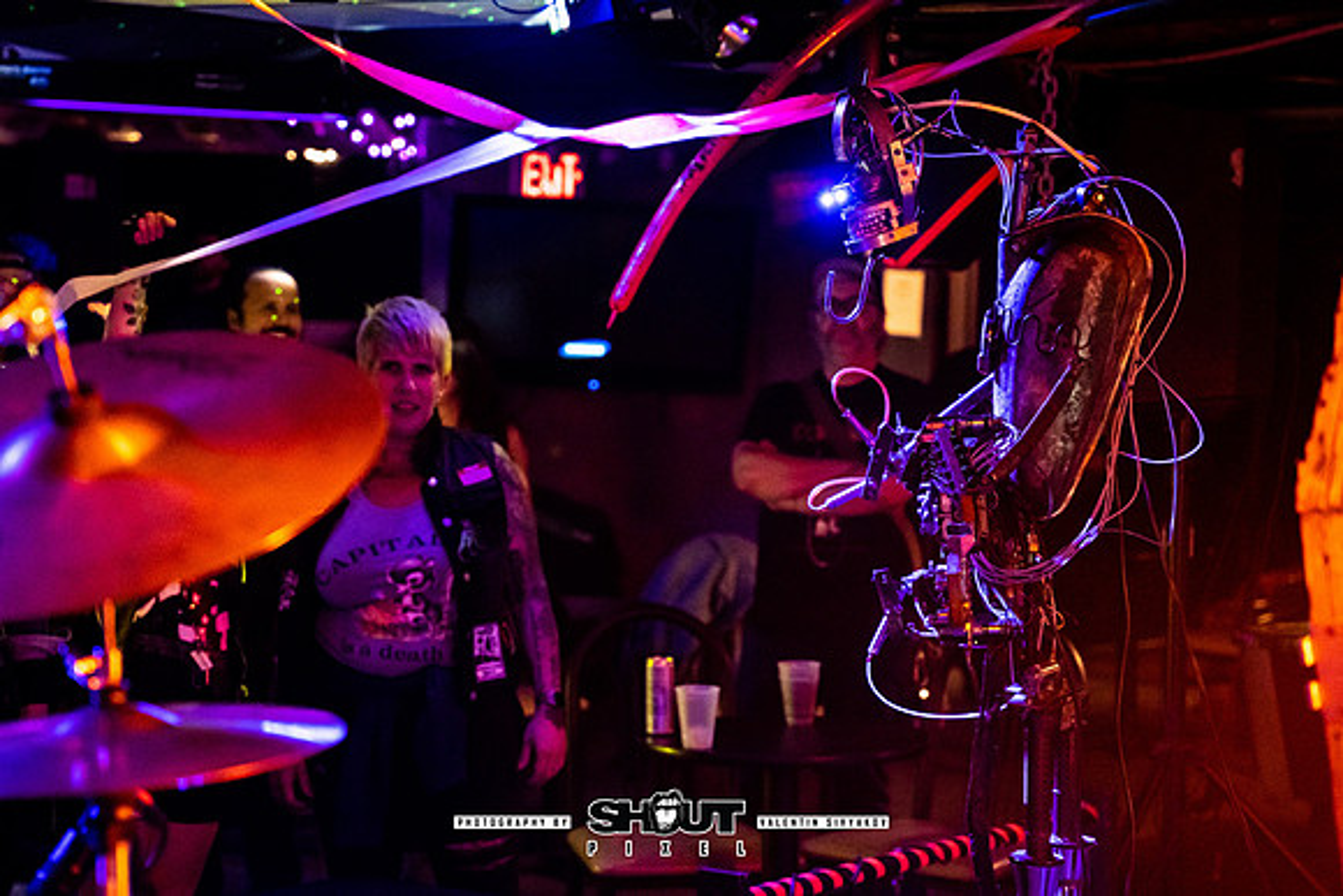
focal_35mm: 85
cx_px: 611
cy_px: 421
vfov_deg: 16.1
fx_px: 3163
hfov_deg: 24.0
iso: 3200
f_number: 2.8
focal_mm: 70
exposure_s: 1/200
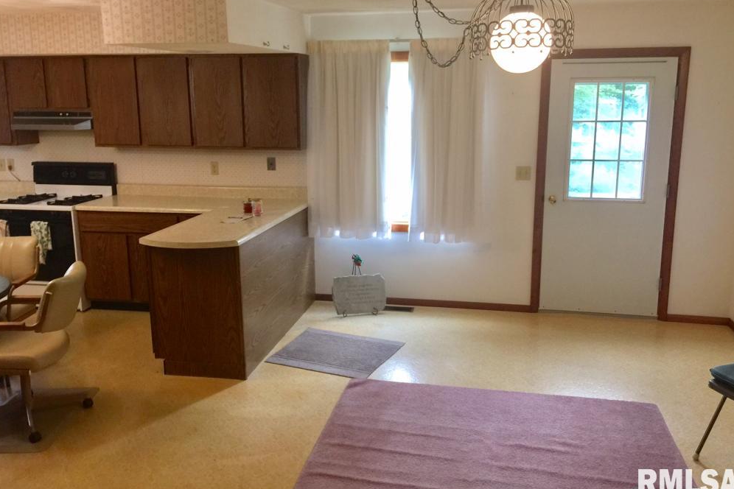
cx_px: 373
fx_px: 632
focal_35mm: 31
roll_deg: -0.5
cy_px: 224
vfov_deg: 42.3
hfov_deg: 60.3
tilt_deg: -10.4
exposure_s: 1/30
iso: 50
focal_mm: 4.15
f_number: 2.2
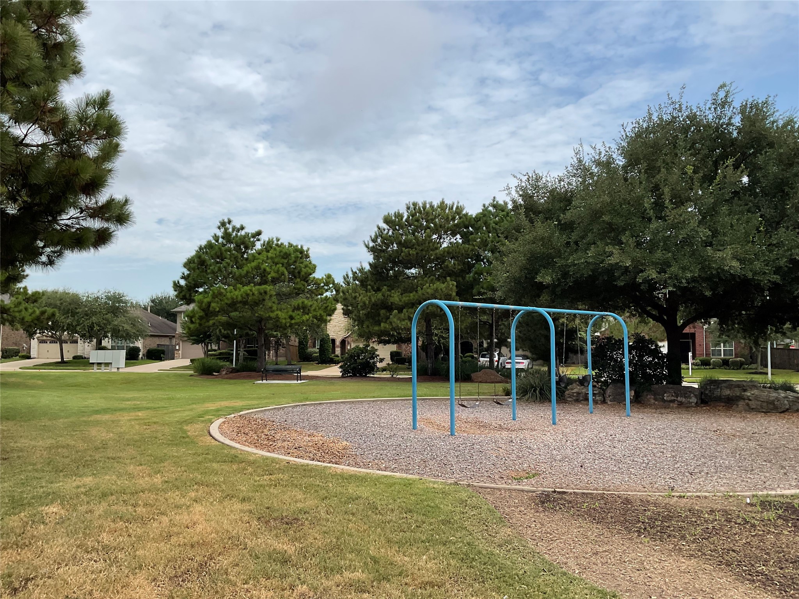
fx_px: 669
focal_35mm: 29
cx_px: 400
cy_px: 300
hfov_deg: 61.7
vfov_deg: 48.2
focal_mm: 3
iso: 16
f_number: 1.8
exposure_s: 1/978
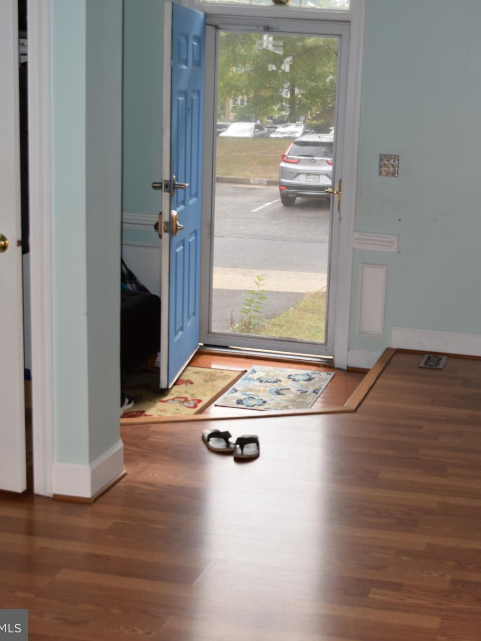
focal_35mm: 57
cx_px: 410
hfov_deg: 25.1
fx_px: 1056
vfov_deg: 33.8
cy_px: 319
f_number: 5.6
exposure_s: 1/125
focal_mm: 26
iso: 125
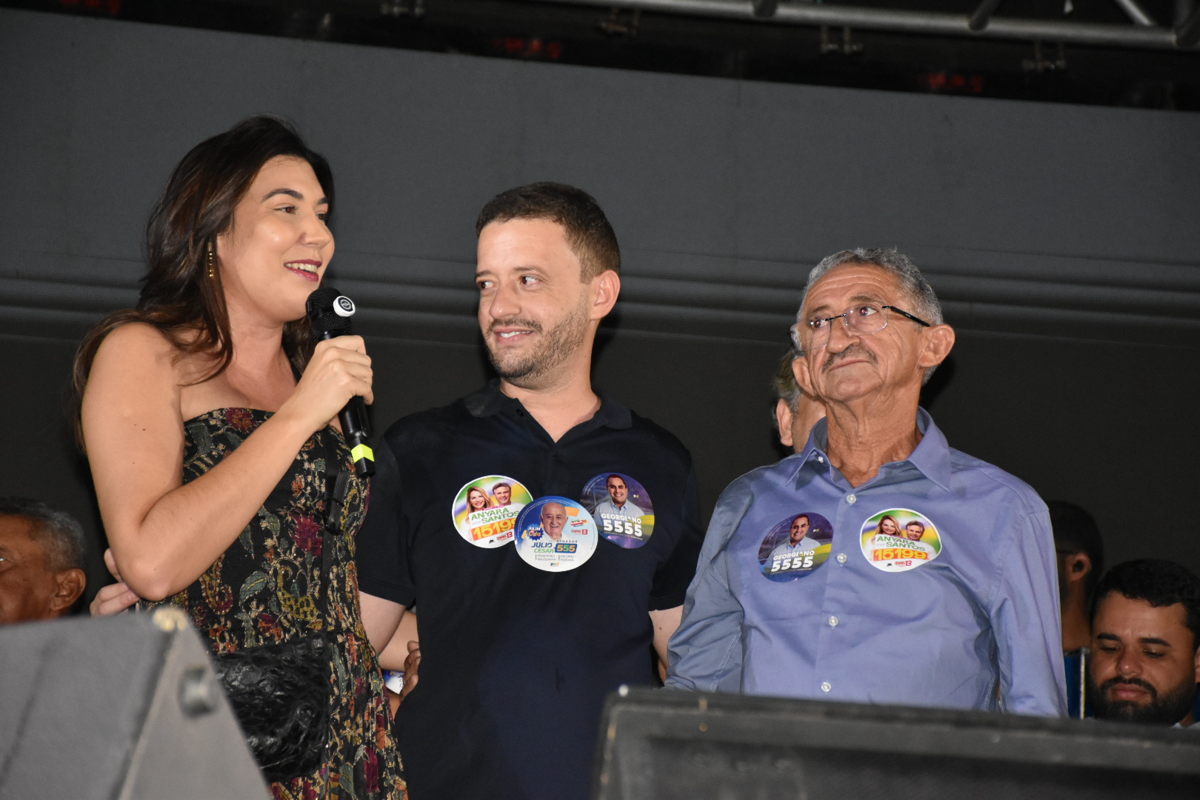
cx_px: 600
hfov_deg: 14.4
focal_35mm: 142
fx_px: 4750
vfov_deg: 9.6
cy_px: 400
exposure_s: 1/100
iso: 2500
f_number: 5.6
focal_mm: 95
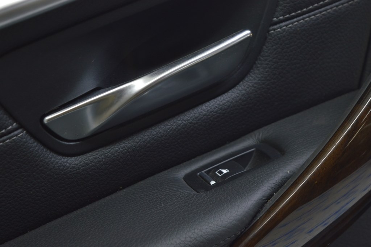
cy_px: 124
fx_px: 850
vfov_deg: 16.5
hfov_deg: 24.6
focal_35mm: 82
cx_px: 186
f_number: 5.6
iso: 400
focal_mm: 55
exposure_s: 1/20
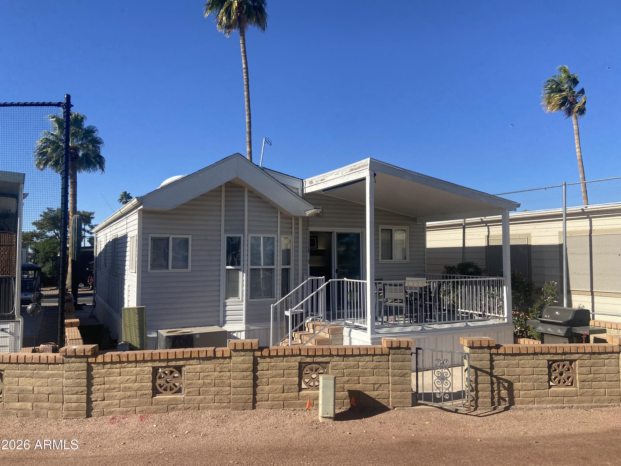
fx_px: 466
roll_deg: +0.0
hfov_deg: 67.3
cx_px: 310
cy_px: 233
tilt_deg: +1.3
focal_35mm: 26
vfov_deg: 53.1
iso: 32
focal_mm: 4.25
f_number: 1.8
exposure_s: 1/3125
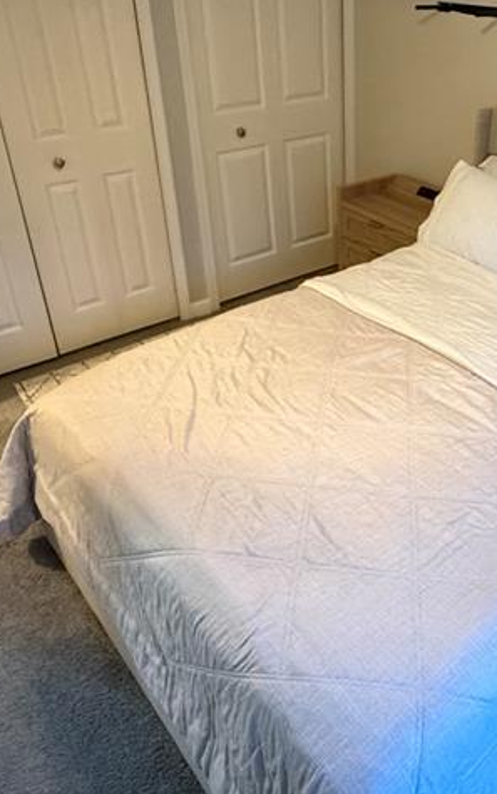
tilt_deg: -28.6
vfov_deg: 59.1
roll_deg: -1.4
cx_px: 403
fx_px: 693
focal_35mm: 32
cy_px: 316
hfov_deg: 37.9
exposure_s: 1/60
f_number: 2.2
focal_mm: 2.22
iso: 800
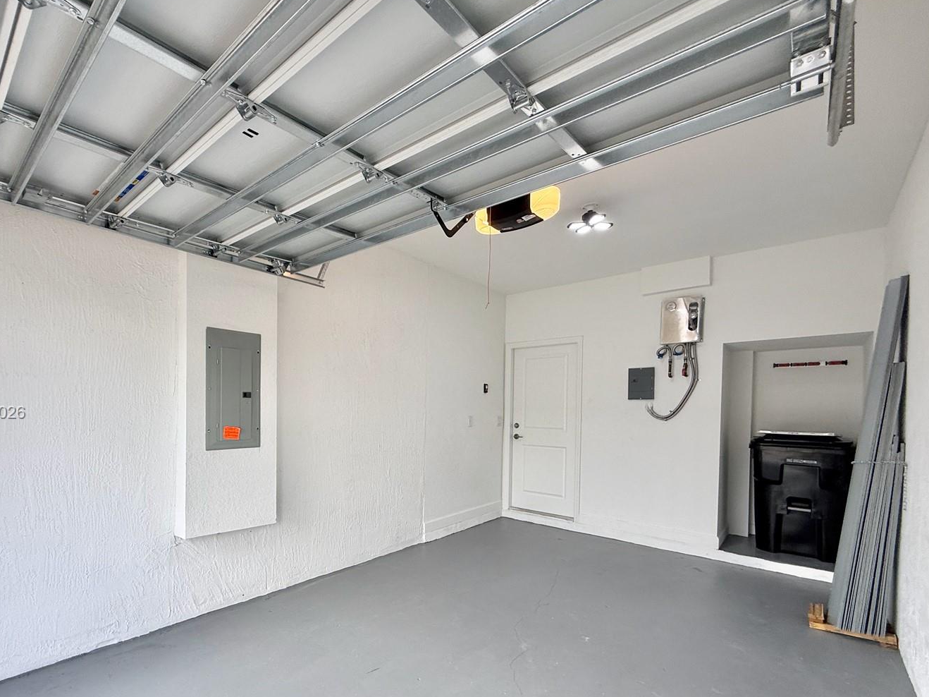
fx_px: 456
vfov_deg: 74.0
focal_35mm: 17
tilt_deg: -0.4
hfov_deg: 89.8
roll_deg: -1.3
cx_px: 369
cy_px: 413
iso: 64
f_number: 2.2
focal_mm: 2.22
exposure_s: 1/159
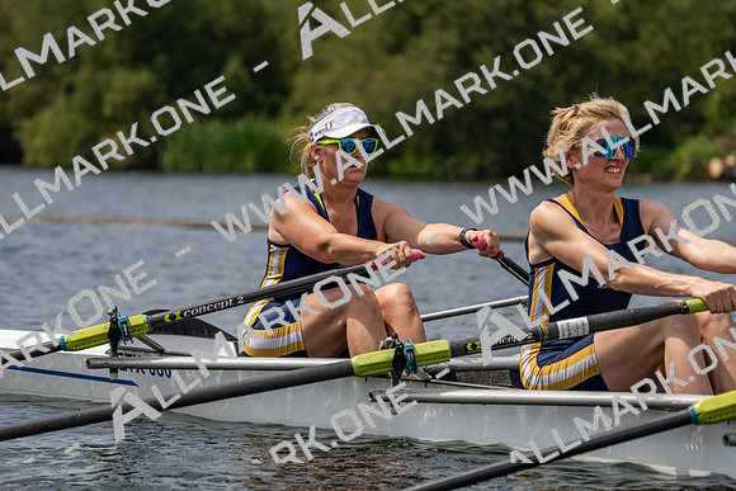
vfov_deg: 6.9
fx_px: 4090
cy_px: 246
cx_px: 368
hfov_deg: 10.3
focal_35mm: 200
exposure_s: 1/1600
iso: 160
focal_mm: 200
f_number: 5.6
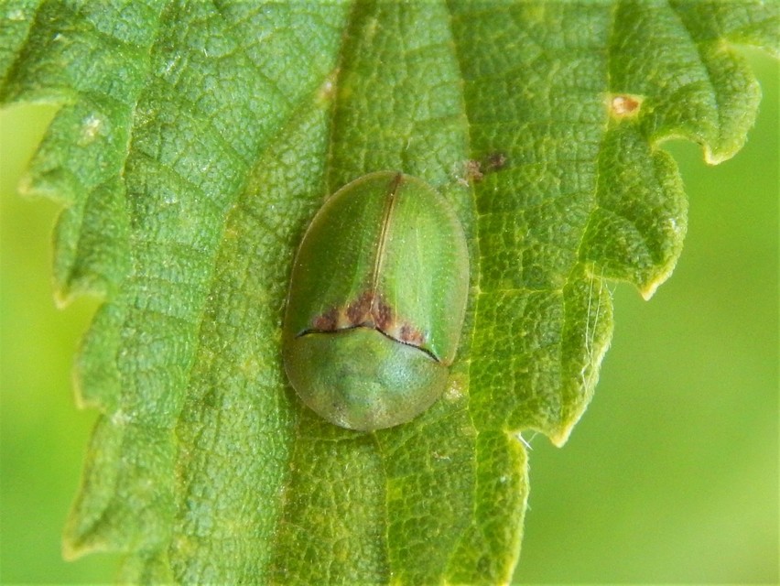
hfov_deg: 17.3
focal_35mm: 114
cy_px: 293
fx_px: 2570
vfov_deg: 13.0
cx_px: 390
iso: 400
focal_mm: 20.5
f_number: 4.6
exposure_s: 1/200
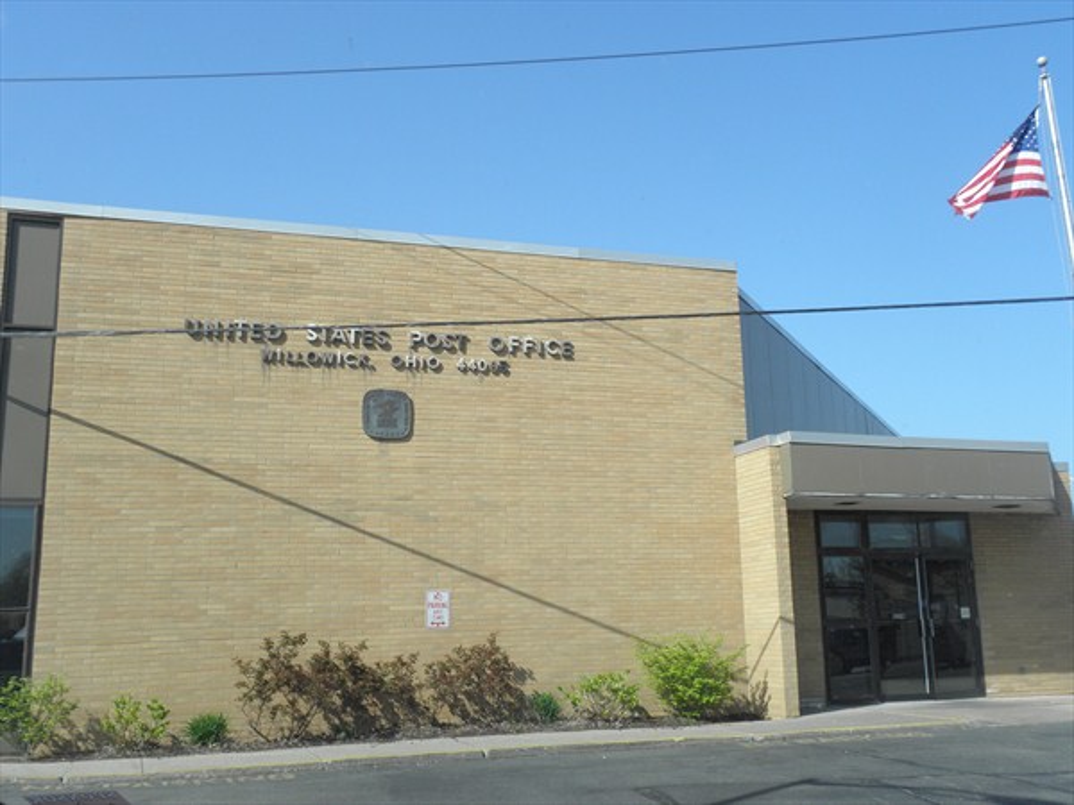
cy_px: 402
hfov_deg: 50.1
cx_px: 537
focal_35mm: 37
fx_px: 1148
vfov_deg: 38.7
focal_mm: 6.64
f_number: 5.6
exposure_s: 1/160
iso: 64
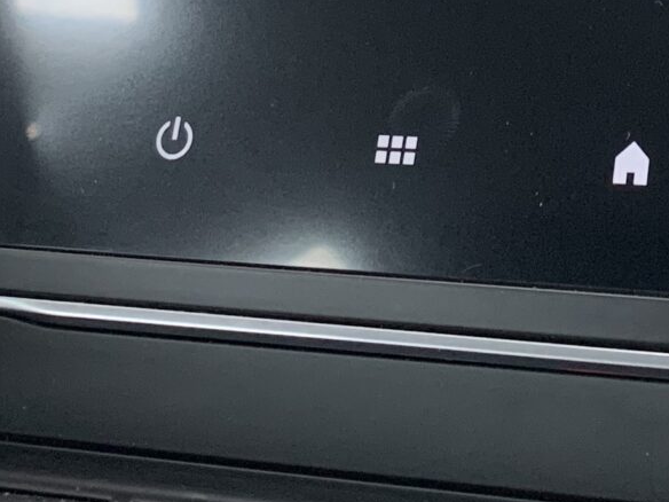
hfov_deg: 16.8
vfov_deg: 12.1
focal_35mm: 114
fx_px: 2203
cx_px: 714
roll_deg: +0.1
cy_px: -336
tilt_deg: -2.0
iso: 125
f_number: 1.8
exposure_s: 1/57
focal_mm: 4.25
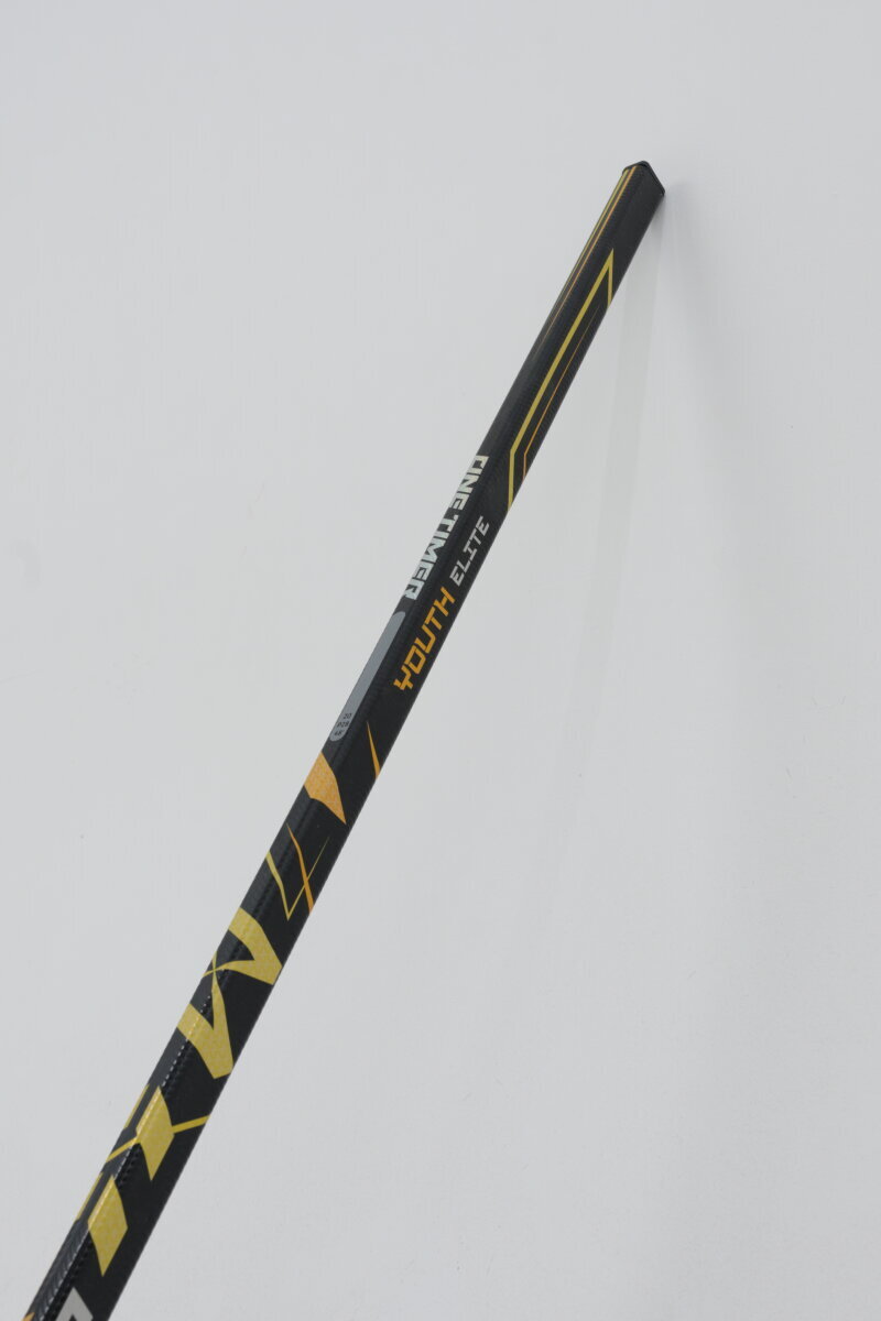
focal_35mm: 37
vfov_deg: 51.9
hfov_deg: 35.9
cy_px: 660
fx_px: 1358
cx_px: 440
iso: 125
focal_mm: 25
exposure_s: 1/160
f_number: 8
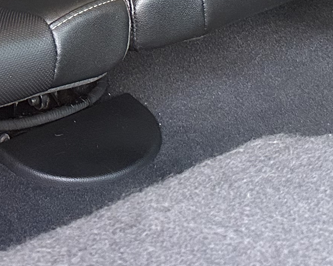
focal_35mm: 107
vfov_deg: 12.9
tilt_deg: -9.5
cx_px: -4
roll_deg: -1.7
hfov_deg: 17.5
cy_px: -226
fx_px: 1054
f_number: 1.78
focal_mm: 6.86
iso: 400
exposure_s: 1/60
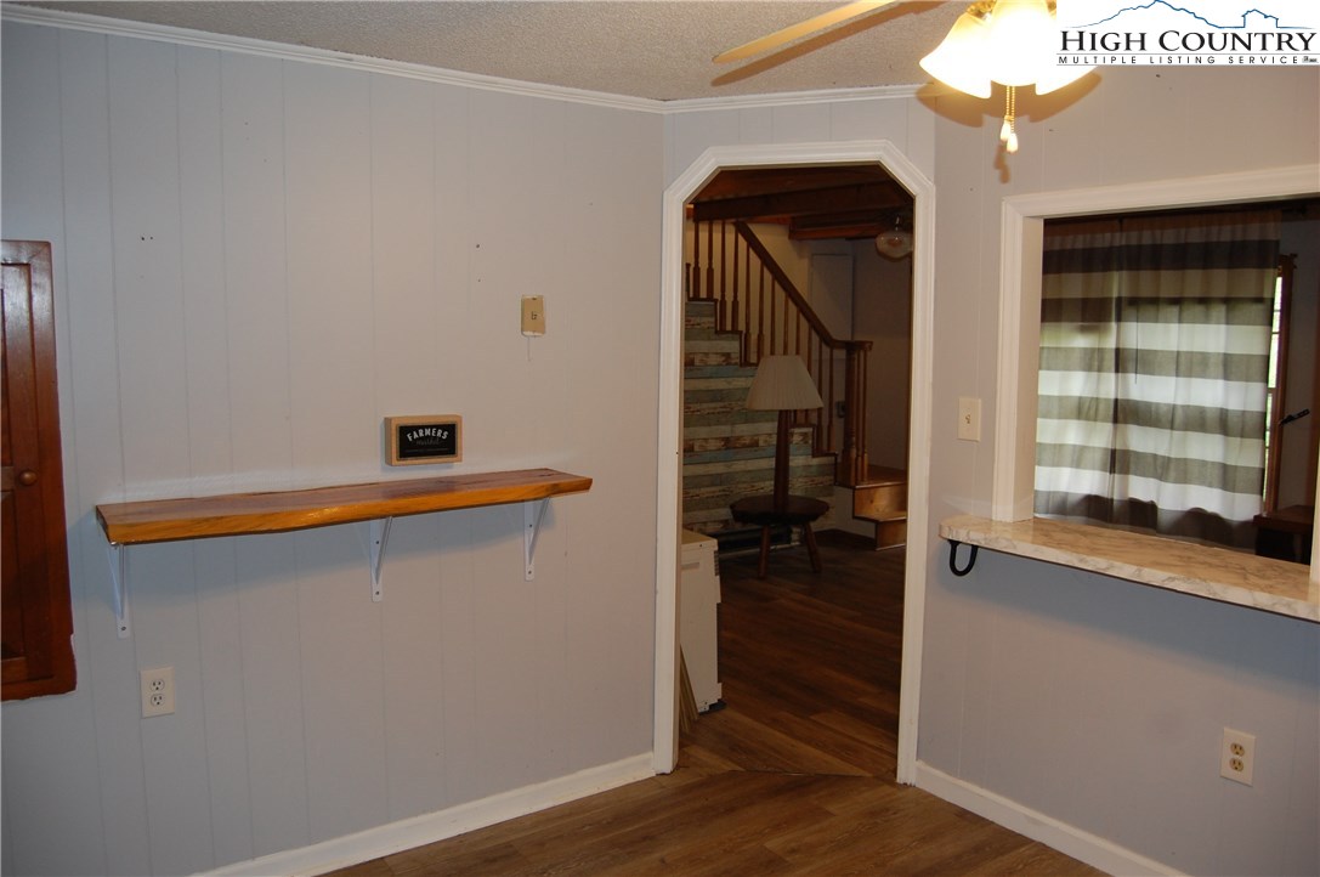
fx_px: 989
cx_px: 660
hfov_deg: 67.4
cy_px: 438
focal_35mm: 27
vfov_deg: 47.8
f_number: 3.5
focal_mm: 18
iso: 400
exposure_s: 1/60
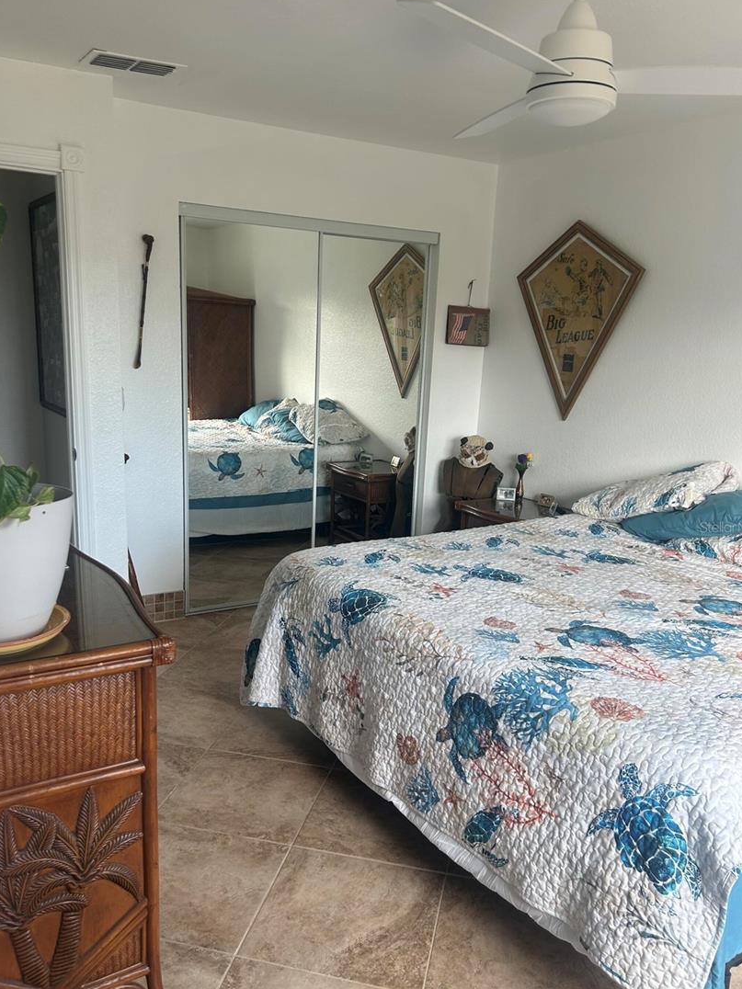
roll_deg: -3.7
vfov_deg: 61.6
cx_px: 351
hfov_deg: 48.2
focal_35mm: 29
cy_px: 527
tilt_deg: -11.1
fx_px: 829
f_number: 1.5
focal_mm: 5.7
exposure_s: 1/121
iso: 50
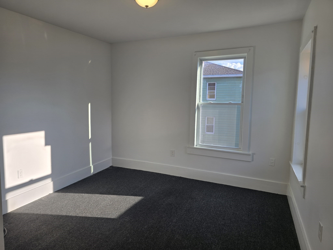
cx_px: 166
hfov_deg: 73.9
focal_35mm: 23
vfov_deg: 58.9
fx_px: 221
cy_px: 125
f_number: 1.7
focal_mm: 6.3
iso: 12
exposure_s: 1/230
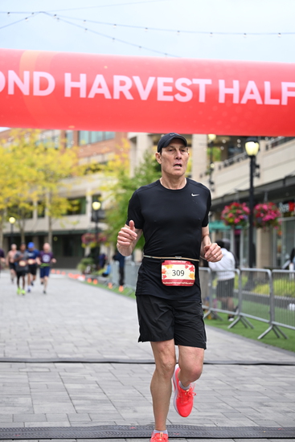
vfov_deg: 28.8
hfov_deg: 19.5
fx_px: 860
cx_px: 148
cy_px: 221
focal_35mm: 70
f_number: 2.8
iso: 640
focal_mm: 70
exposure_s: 1/2000
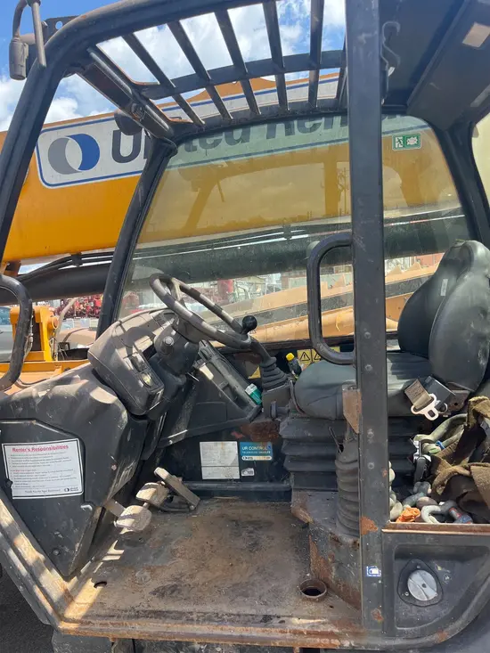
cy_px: 326
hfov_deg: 53.1
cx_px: 245
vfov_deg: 67.3
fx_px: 491
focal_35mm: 26
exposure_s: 1/928
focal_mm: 5.1
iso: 50
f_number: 1.6
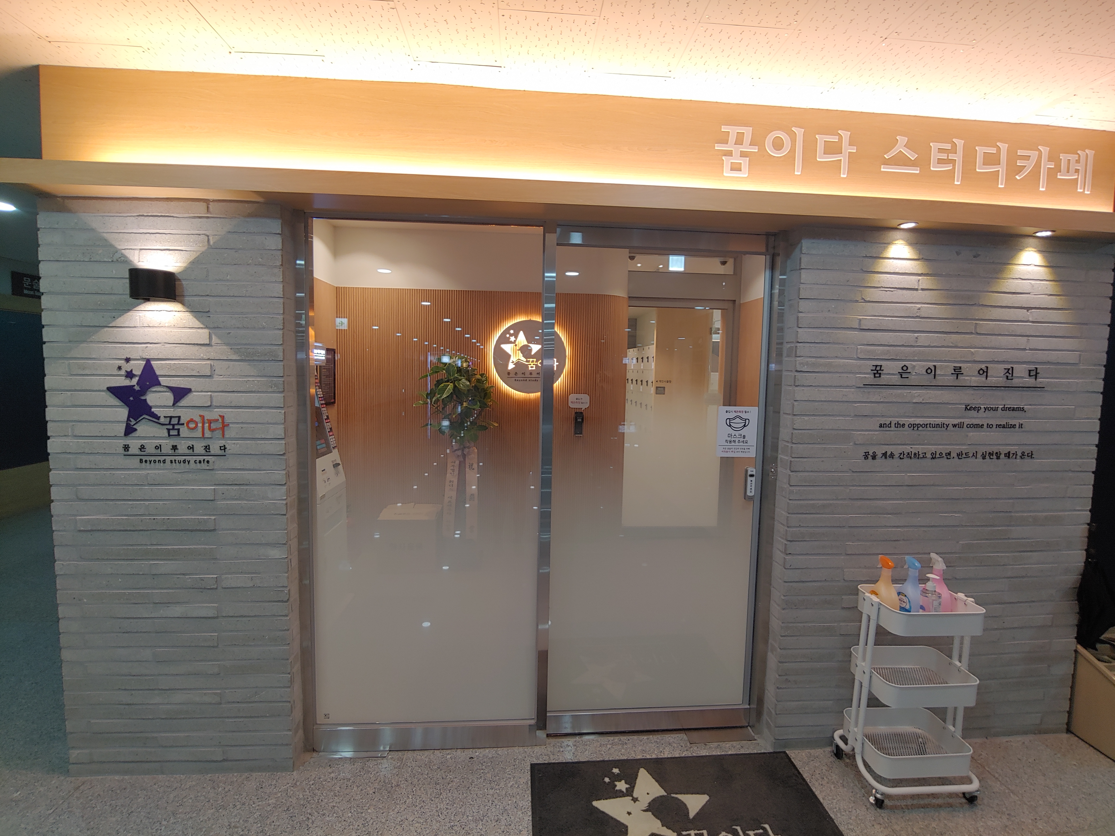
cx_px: 558
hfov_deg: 94.5
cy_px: 418
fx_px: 515
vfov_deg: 78.1
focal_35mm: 16
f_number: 1.9
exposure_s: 1/30
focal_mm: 2.18
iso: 100
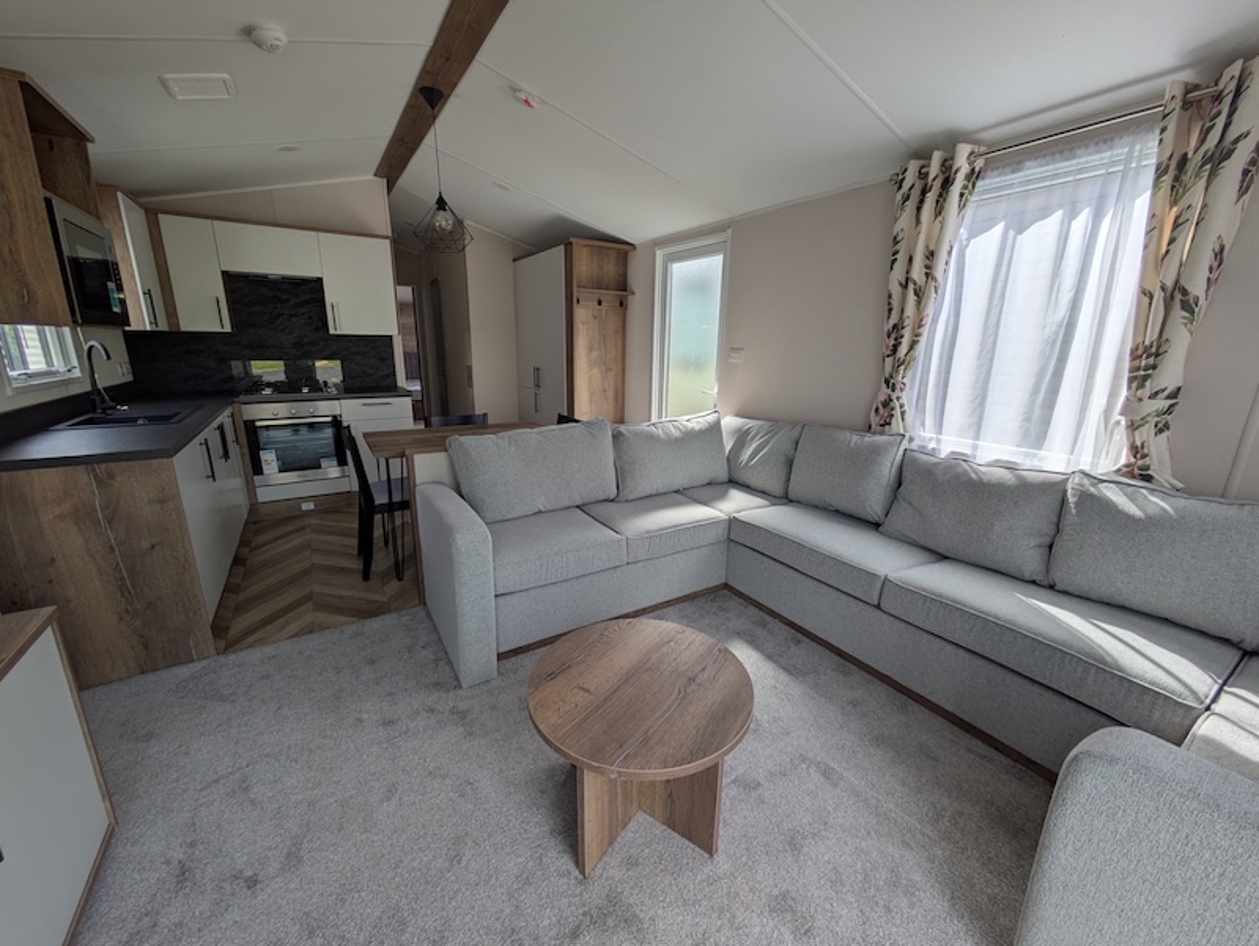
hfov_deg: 102.0
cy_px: 473
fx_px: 509
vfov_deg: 85.7
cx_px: 630
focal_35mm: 14
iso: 44
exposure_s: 1/646
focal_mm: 1.83
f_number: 2.2
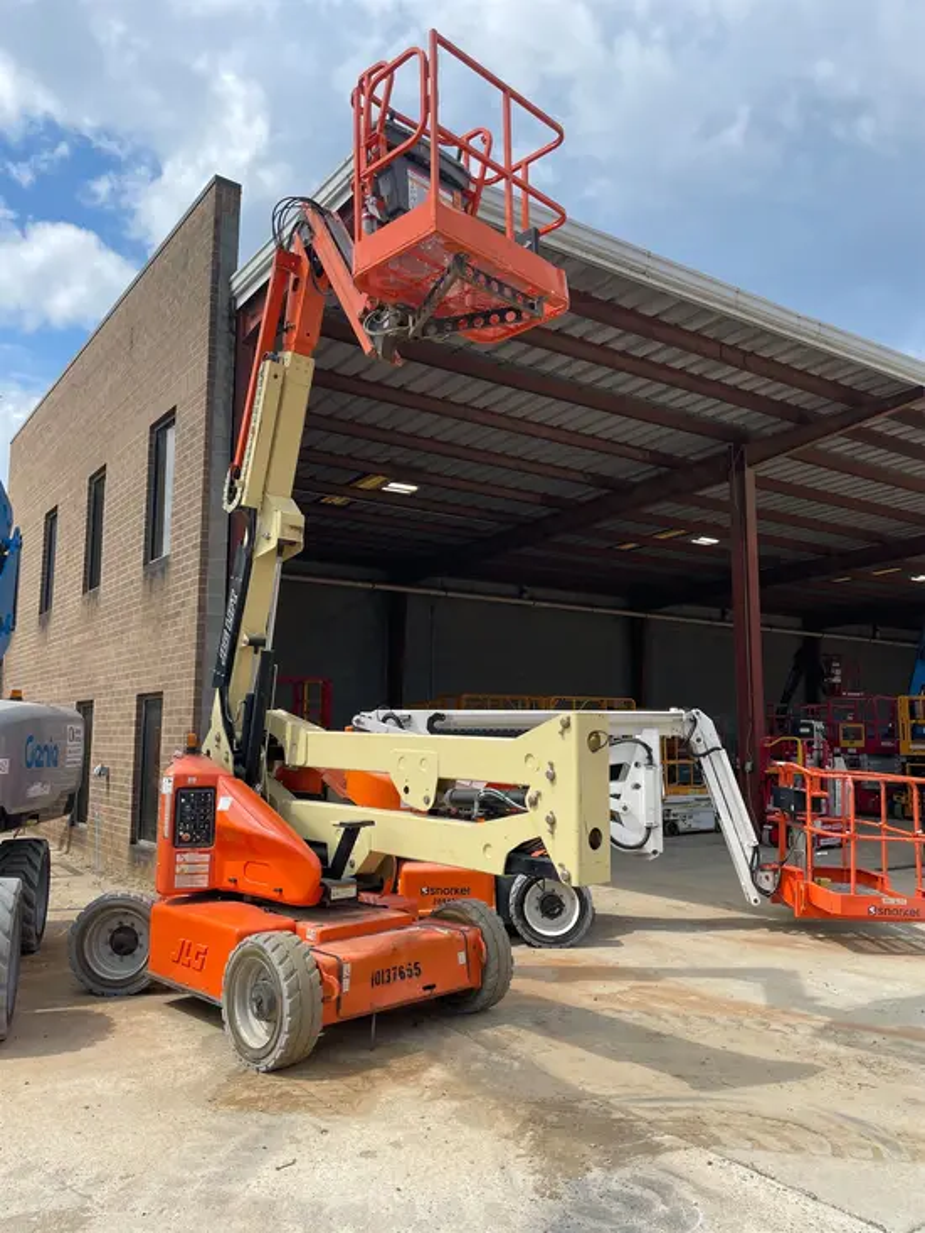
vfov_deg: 67.3
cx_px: 462
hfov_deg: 53.1
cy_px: 616
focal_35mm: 26
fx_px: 926
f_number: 1.6
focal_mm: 4.2
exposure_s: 1/2747
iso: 32
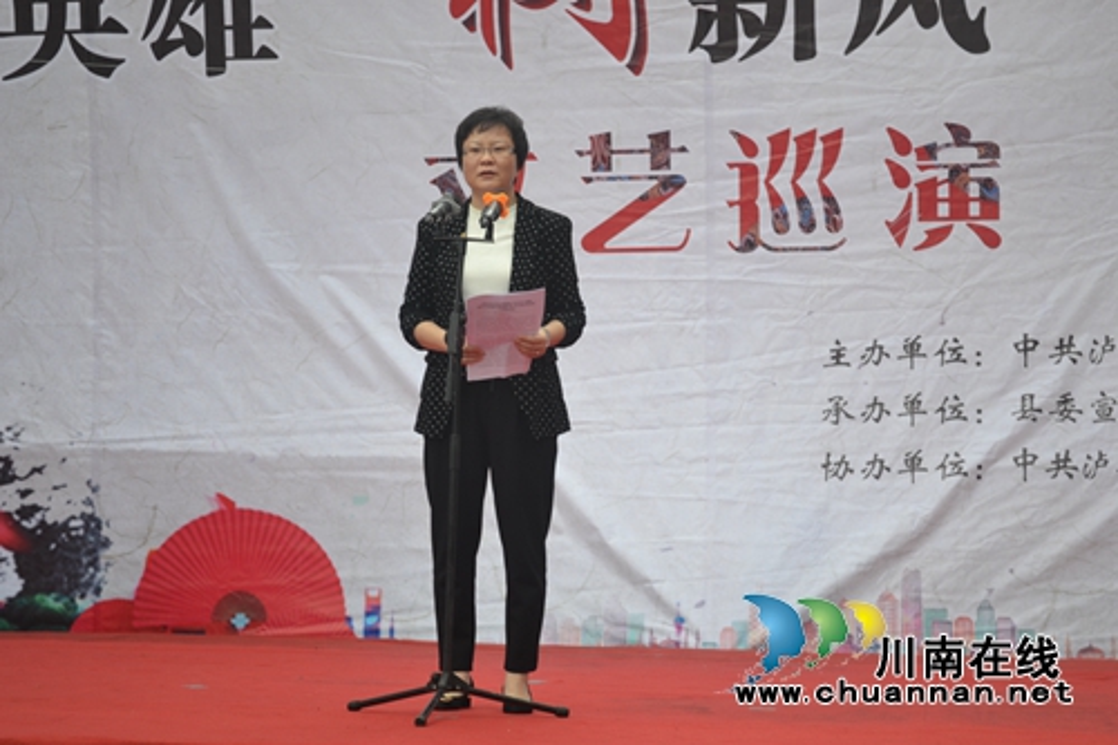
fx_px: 2561
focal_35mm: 82
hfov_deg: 24.6
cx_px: 559
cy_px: 372
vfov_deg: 16.5
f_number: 5.6
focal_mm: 55
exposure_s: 1/80
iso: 400
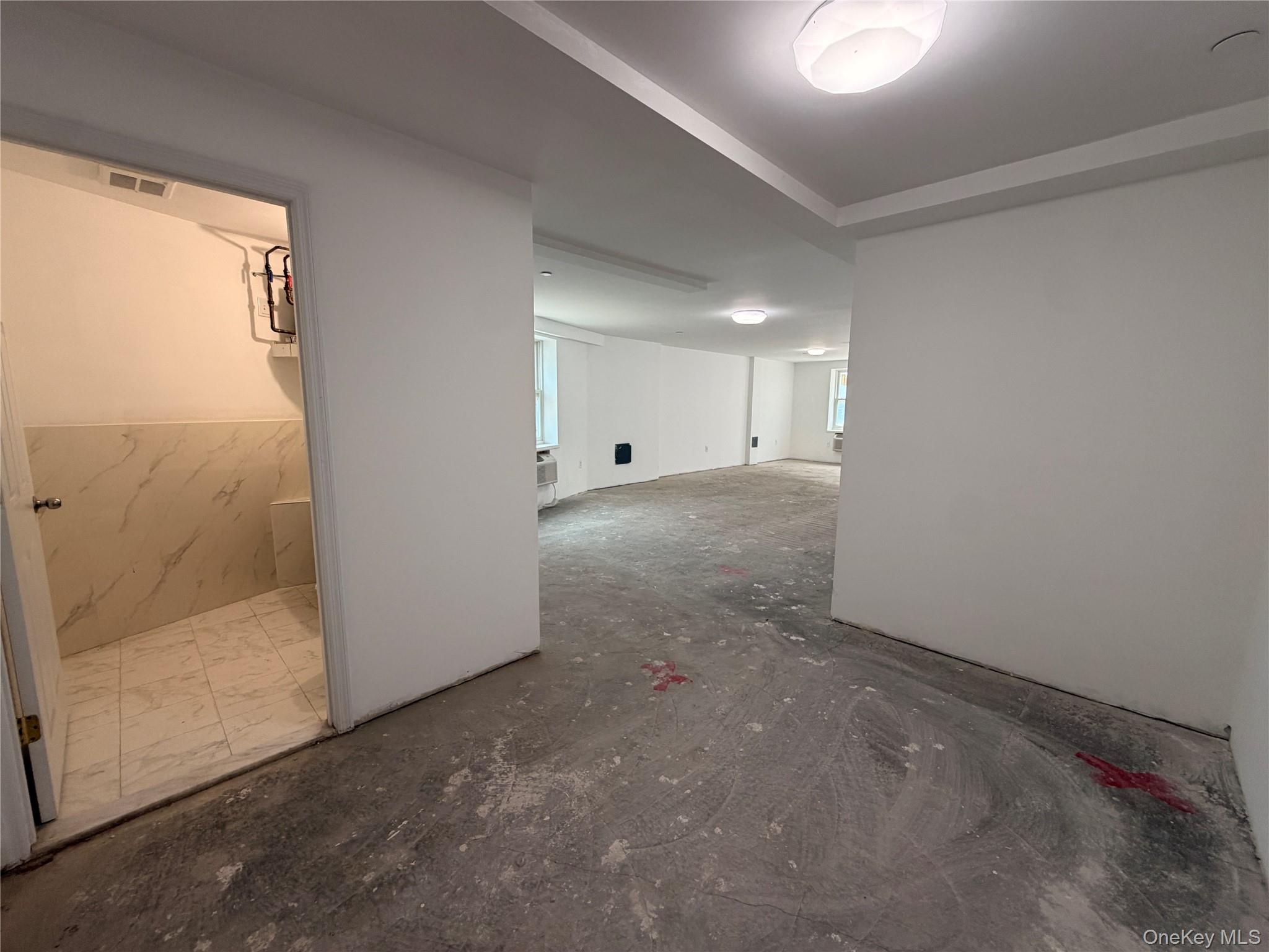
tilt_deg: -8.4
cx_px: 634
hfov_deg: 102.1
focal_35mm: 14
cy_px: 476
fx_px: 513
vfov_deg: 85.7
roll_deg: -0.4
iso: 160
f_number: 2.2
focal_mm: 2.22
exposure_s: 1/120
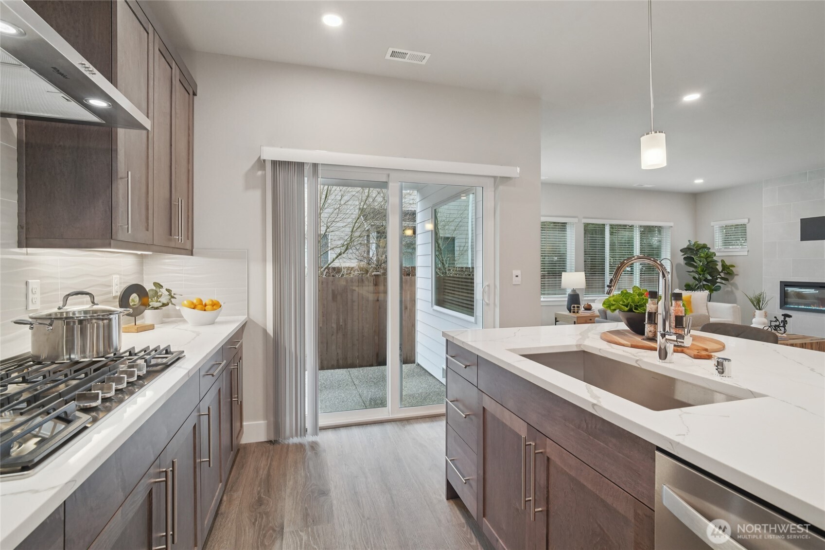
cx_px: 412
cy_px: 275
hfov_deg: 96.7
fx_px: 367
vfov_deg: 73.7
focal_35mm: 16
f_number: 8
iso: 1600
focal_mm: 16
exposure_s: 1/60
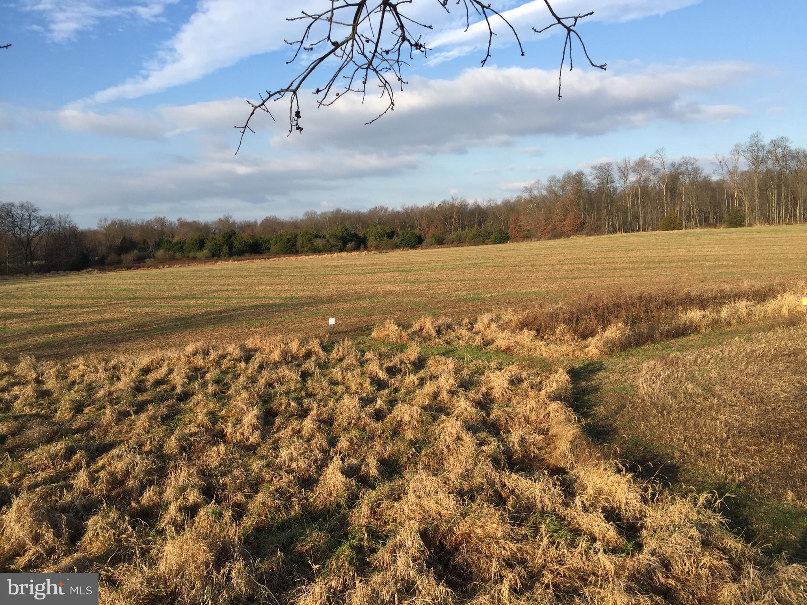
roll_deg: +2.2
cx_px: 404
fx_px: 676
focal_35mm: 29
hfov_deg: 61.7
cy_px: 302
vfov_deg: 48.2
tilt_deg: -5.9
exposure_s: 1/1130
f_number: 2.2
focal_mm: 4.15
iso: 32
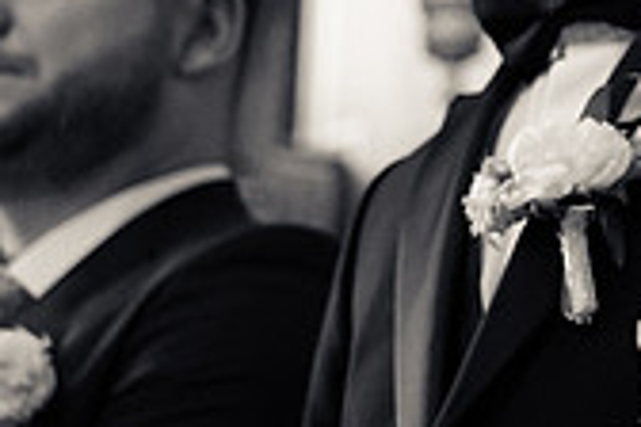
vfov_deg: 7.0
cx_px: 1177
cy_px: -79
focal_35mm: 196
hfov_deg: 9.9
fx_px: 3490
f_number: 2.8
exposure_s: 1/80
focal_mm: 52
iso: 3200
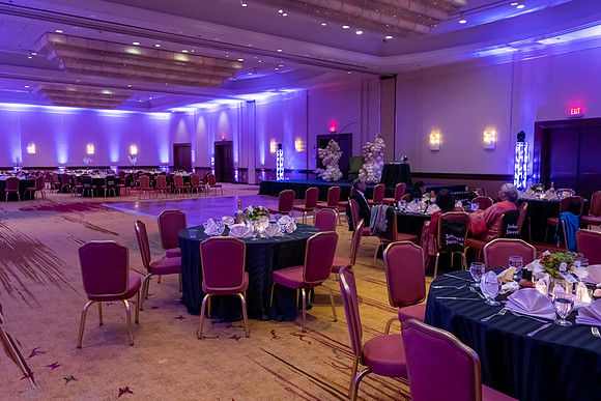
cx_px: 294
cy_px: 189
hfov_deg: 67.4
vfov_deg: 48.0
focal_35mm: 27
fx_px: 451
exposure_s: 1/125
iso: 4000
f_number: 2.8
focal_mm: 17
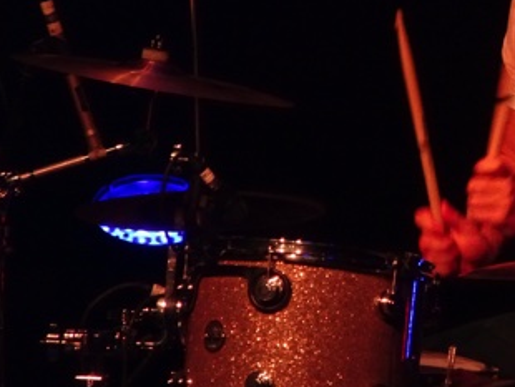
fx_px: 17376
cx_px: 460
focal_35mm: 1167
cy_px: 78
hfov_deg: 1.7
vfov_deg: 1.3
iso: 800
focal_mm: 95
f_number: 6.3
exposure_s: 1/200
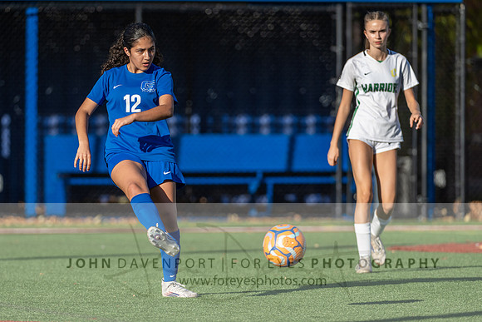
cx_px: 171
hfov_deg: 5.2
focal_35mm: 394
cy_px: 138
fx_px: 5274
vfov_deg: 3.5
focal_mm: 300
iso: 180
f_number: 4
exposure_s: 1/1000
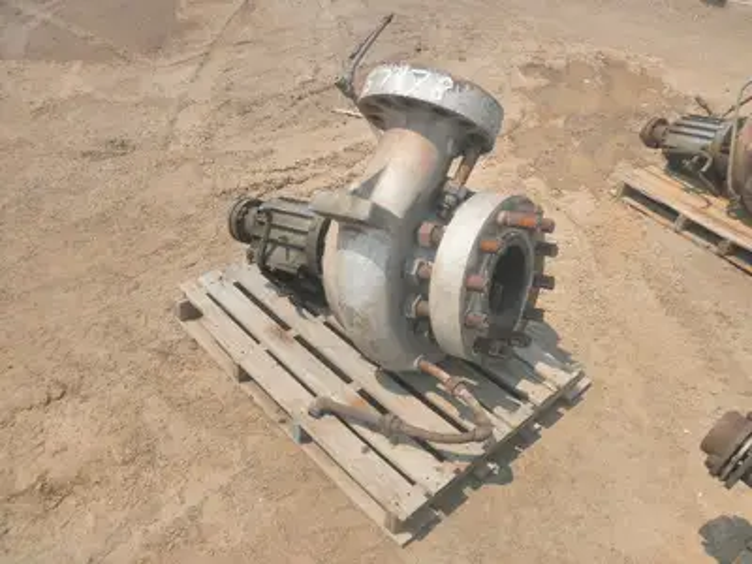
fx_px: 608
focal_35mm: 28
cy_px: 282
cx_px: 376
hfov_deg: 63.4
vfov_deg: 49.7
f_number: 8.5
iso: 64
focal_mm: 5
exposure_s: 1/200
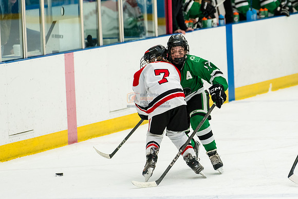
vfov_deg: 4.2
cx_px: 217
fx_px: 2708
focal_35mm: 327
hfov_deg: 6.3
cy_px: 83
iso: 2000
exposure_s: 1/2000
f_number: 2.8
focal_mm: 150
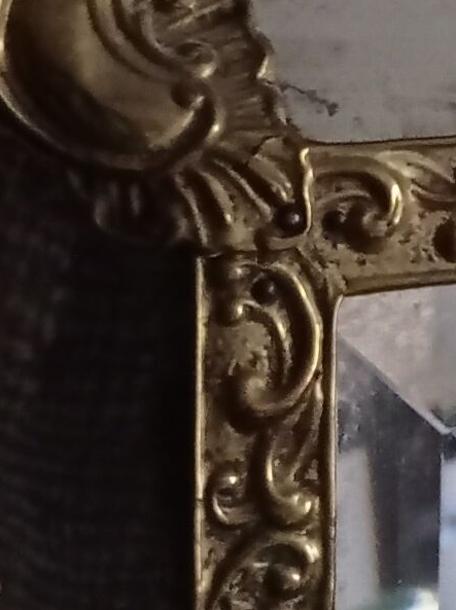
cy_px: -587
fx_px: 3328
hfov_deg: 7.6
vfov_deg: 9.8
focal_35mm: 189
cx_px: 804
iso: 792
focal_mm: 4.74
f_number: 1.79
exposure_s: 1/25
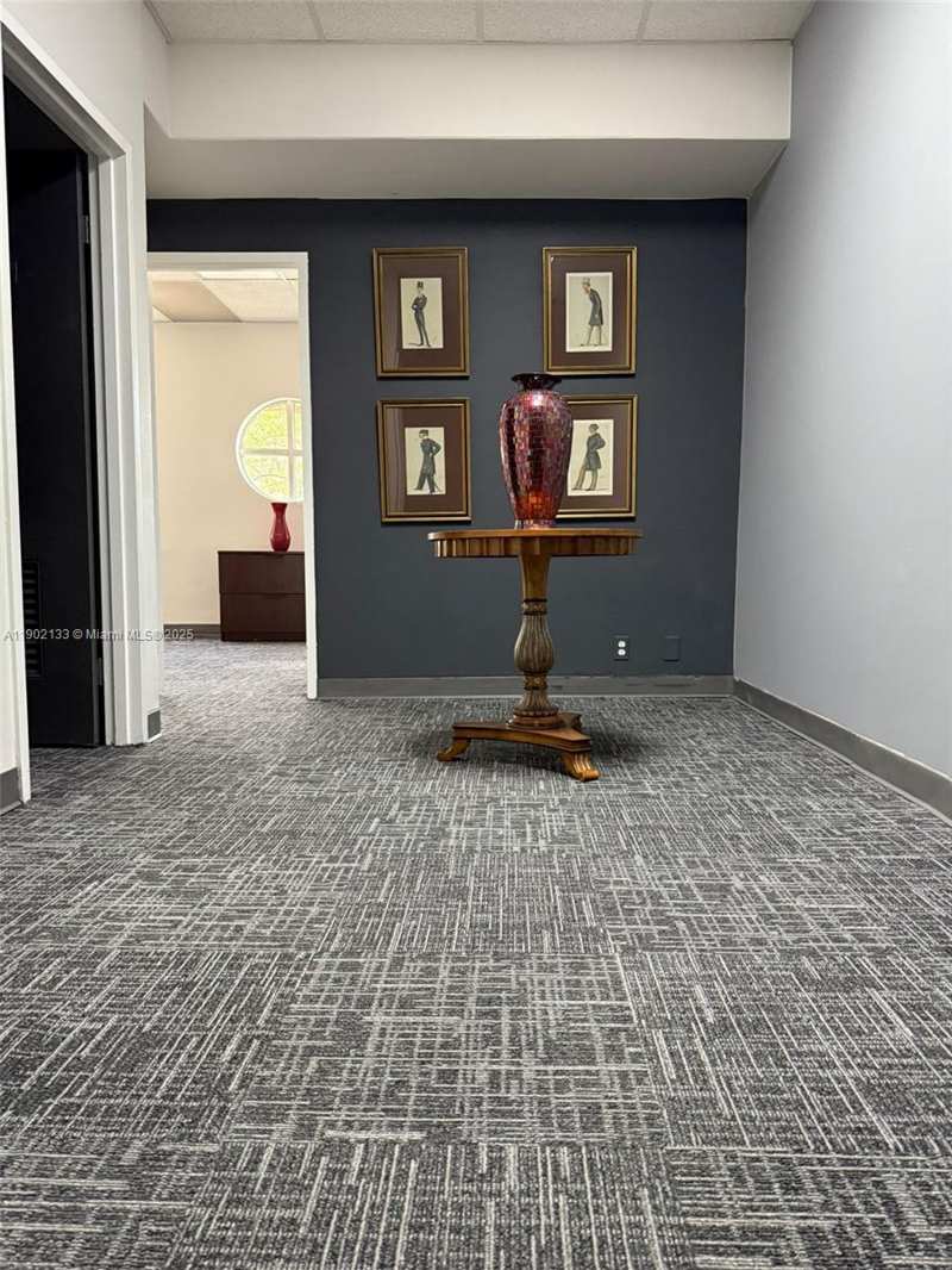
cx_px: 476
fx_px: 880
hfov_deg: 56.8
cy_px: 635
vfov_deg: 71.6
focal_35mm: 24
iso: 640
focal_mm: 6.76
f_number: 1.78
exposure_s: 1/60
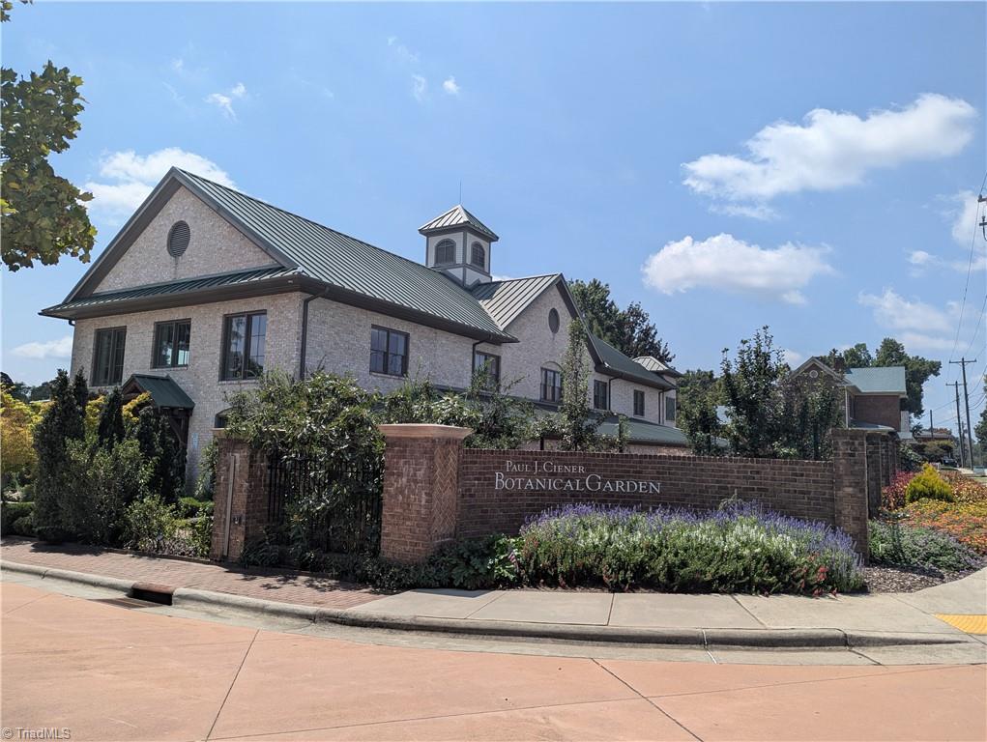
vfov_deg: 56.9
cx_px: 494
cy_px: 371
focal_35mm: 24
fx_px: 685
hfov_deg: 71.5
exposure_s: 1/2976
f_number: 1.85
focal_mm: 6.81
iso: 48
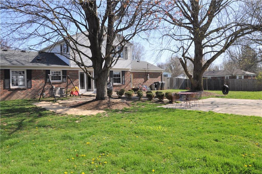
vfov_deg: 47.8
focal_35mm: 27
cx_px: 131
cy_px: 87
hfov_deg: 67.5
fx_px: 196
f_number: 9
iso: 200
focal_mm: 18
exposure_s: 1/320
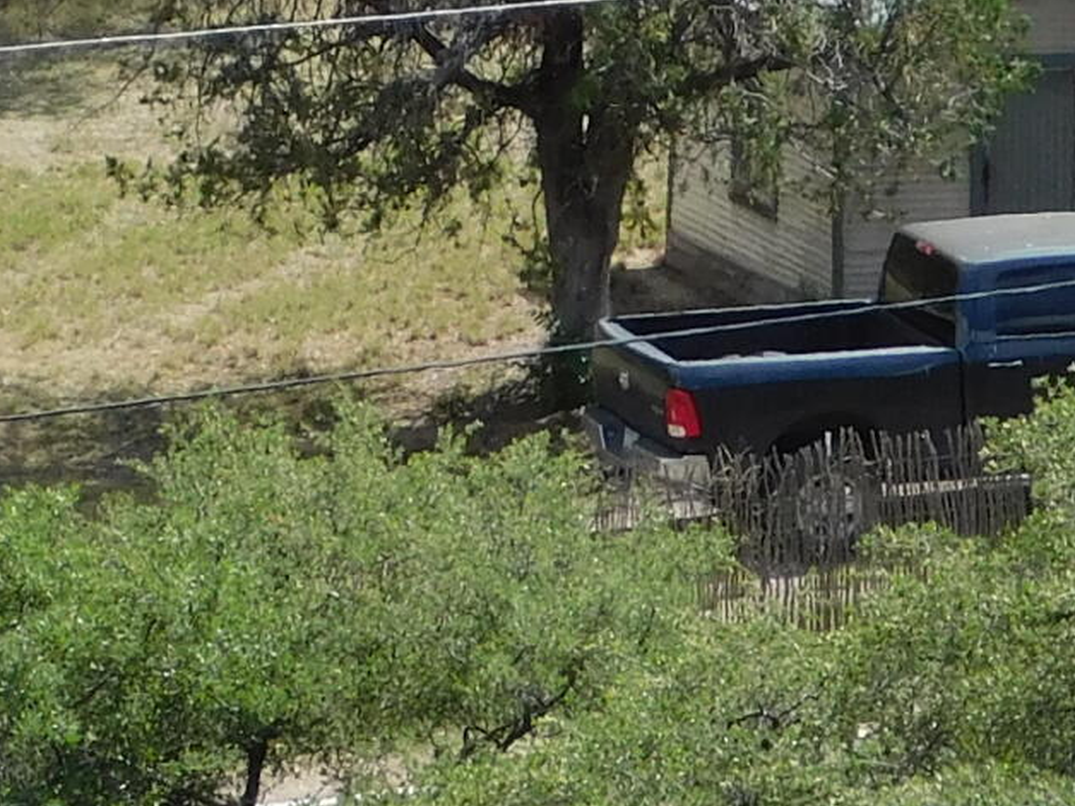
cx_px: 907
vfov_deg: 2.7
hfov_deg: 3.6
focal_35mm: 549
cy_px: 214
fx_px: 17049
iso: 125
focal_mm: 20.3
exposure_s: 1/500
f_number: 4.8
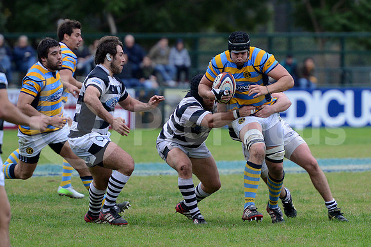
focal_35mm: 270
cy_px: 124
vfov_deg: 5.1
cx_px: 186
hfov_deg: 7.6
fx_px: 2783
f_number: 4
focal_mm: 270
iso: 2000
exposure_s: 1/500
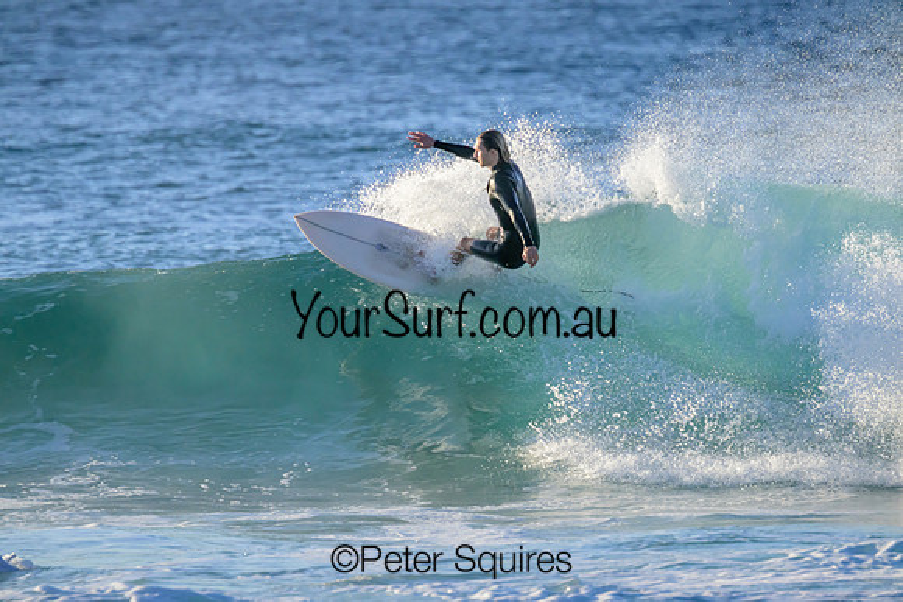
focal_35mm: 700
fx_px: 17562
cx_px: 452
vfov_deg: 2.0
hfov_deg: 2.9
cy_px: 301
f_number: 11
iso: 1800
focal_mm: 700
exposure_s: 1/2000
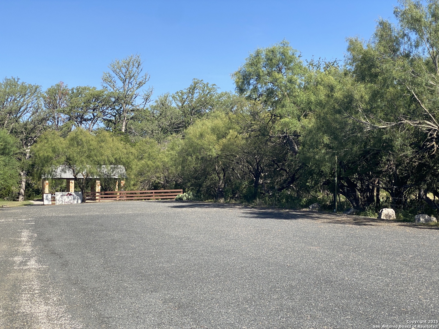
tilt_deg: +3.0
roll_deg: -1.9
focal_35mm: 52
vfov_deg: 28.0
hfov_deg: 36.8
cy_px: 164
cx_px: 220
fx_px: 659
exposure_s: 1/1142
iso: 20
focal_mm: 6
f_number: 2
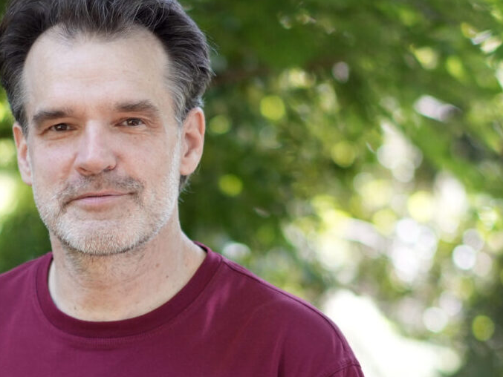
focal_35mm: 95
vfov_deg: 15.6
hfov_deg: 20.4
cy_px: 174
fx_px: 1381
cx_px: 91
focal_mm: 55
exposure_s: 1/320
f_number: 1.8
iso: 400
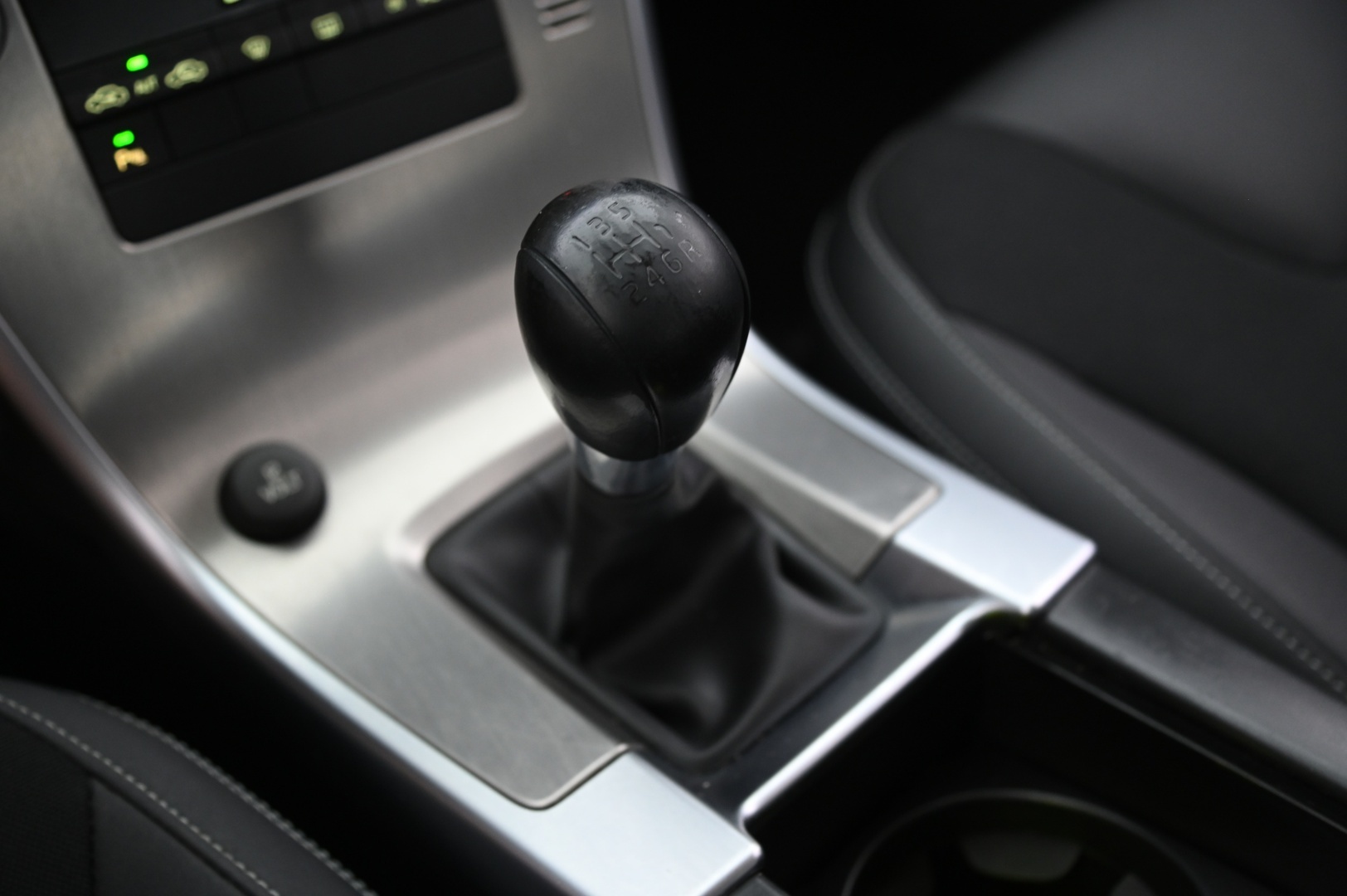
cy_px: 448
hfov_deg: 41.1
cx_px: 674
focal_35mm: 48
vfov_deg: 28.0
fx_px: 1794
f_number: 4
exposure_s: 1/13
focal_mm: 48
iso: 2000
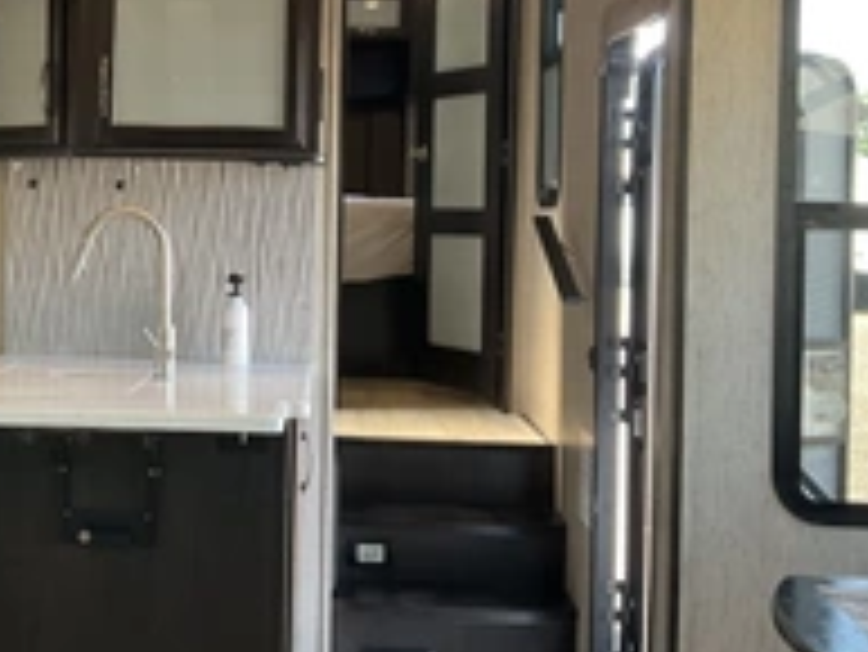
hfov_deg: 31.4
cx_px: 184
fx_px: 1505
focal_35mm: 60
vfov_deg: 24.3
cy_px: 229
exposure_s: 1/50
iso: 64
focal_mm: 3
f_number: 1.8
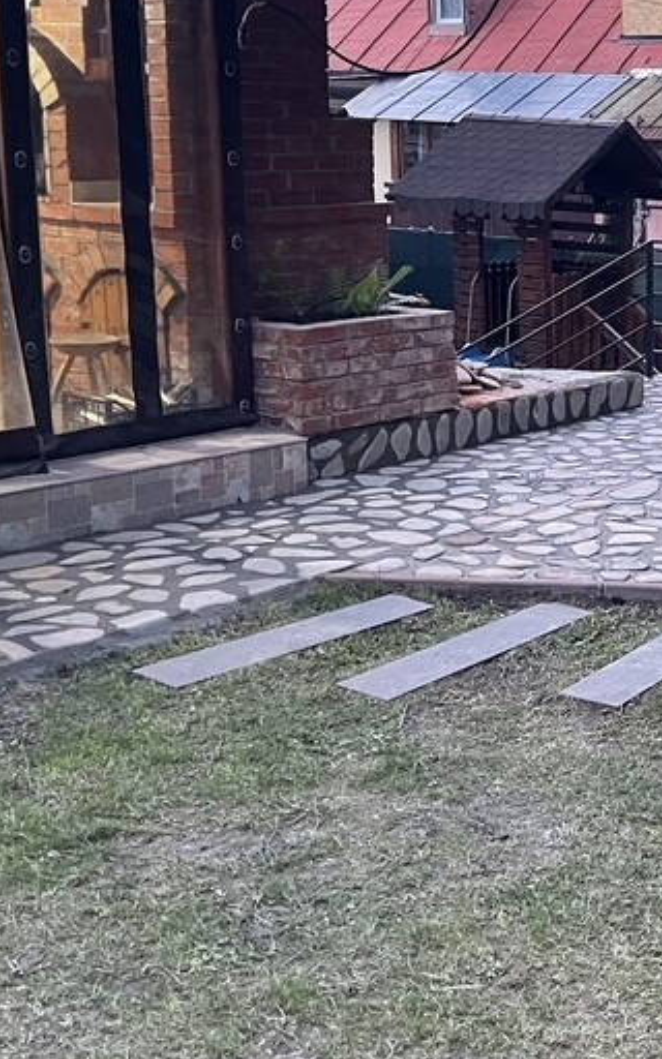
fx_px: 1530
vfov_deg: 37.8
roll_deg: -1.6
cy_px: 352
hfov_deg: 22.0
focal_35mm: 53
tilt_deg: -9.8
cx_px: 854
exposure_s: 1/40
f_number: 1.6
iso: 640
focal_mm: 5.1
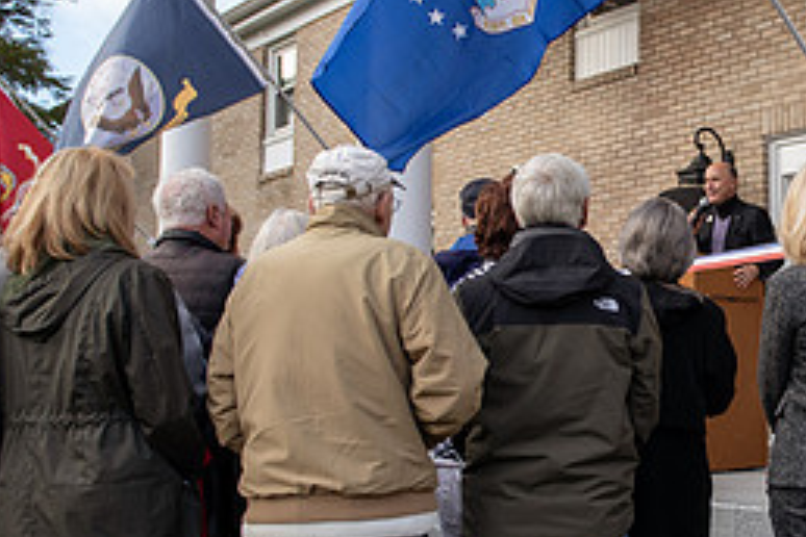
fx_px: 1209
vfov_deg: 25.1
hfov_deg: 34.9
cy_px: 289
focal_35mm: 54
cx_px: 715
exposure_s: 1/400
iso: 125
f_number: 3.2
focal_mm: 24
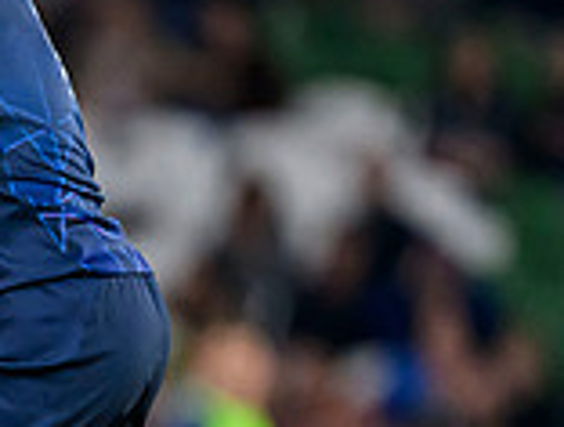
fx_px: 34893
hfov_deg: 0.9
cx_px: -442
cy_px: 529
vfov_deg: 0.7
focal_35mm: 2135
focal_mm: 400
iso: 3200
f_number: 2.8
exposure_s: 1/3200
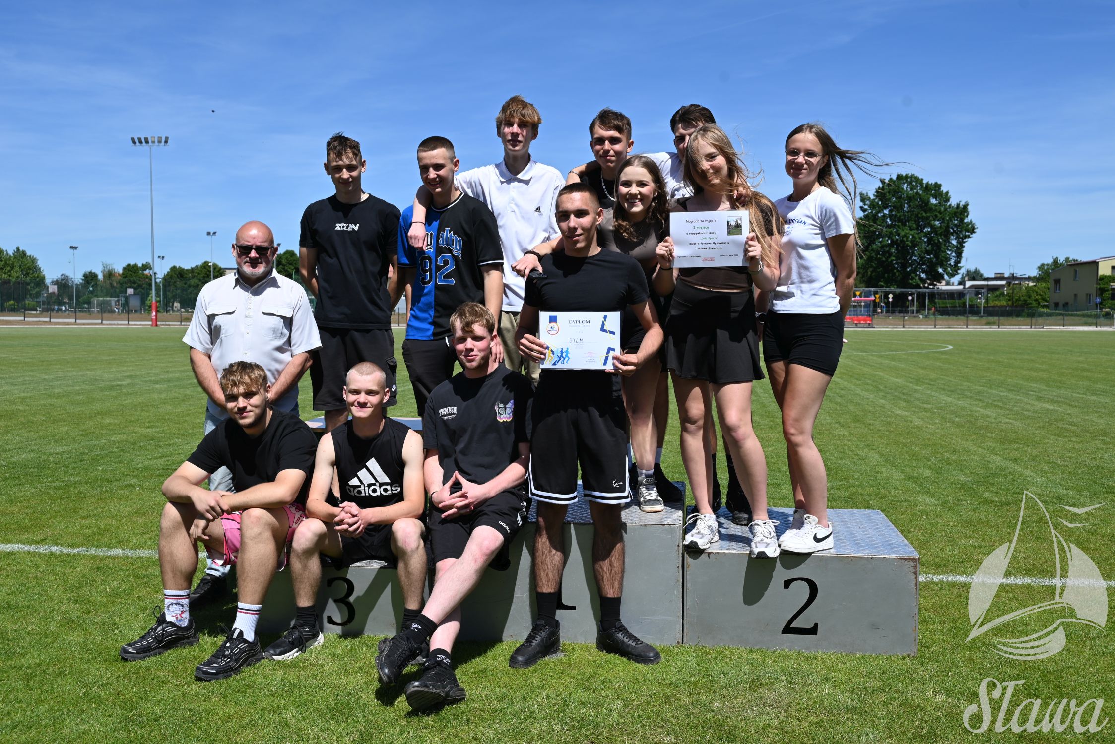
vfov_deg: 39.5
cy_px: 372
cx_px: 558
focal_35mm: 34
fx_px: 1038
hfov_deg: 56.5
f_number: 7.1
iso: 100
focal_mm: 33.5
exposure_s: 1/400
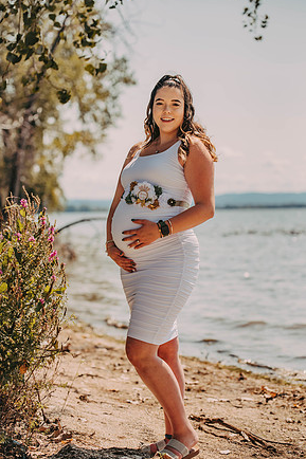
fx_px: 1059
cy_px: 231
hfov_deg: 16.4
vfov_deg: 24.5
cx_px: 156
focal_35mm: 83
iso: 250
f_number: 2.8
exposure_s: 1/4000
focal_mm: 80
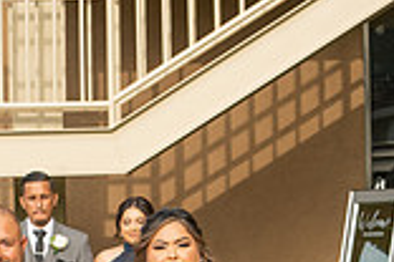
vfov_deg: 2.8
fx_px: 5297
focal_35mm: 484
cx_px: 136
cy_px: 460
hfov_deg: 4.3
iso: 400
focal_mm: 130
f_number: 6.3
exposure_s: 1/400
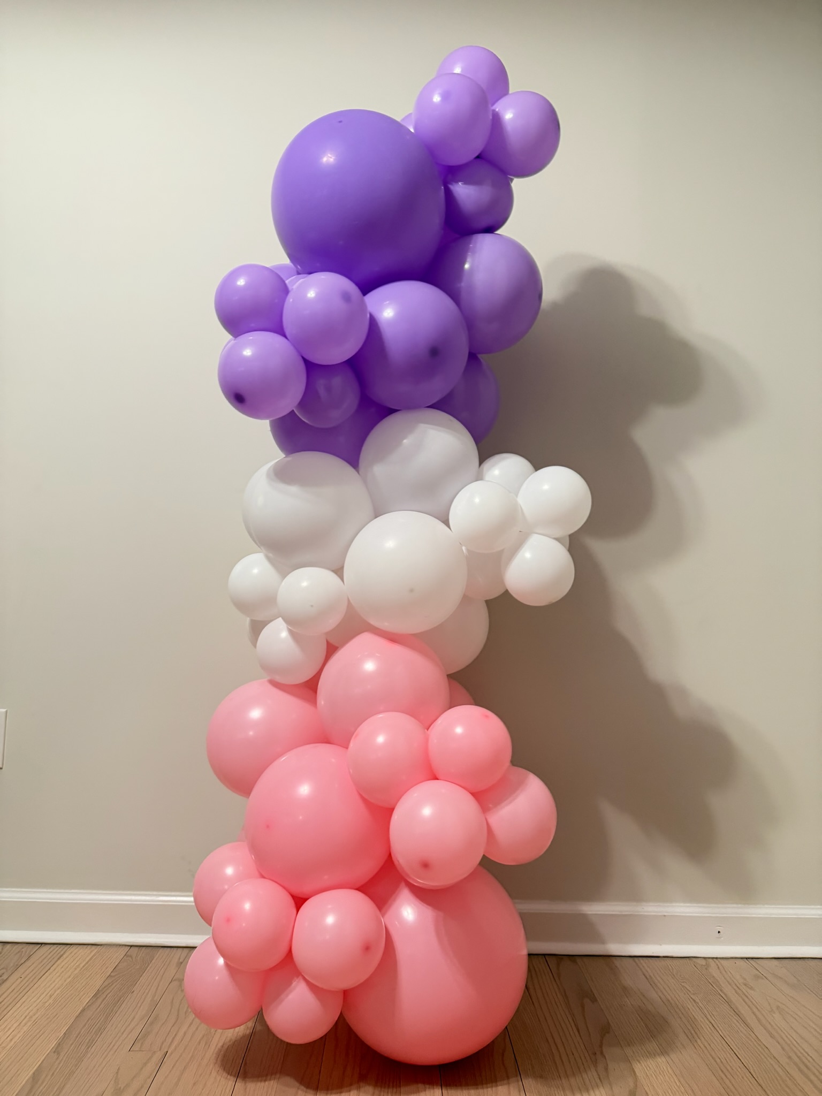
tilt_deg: +5.1
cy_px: 548
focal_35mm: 24
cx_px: 411
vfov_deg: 71.6
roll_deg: -1.4
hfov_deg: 56.8
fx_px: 760
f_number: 1.78
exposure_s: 1/59
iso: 500
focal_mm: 6.76
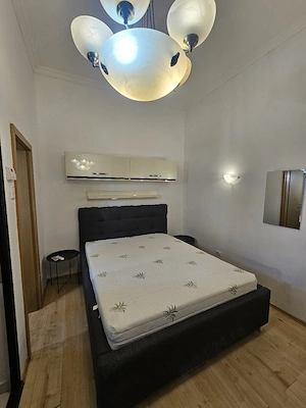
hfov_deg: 89.9
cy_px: 204
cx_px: 153
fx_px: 153
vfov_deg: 106.2
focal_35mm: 13
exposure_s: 1/50.3
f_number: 2.2
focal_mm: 2.2
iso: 80
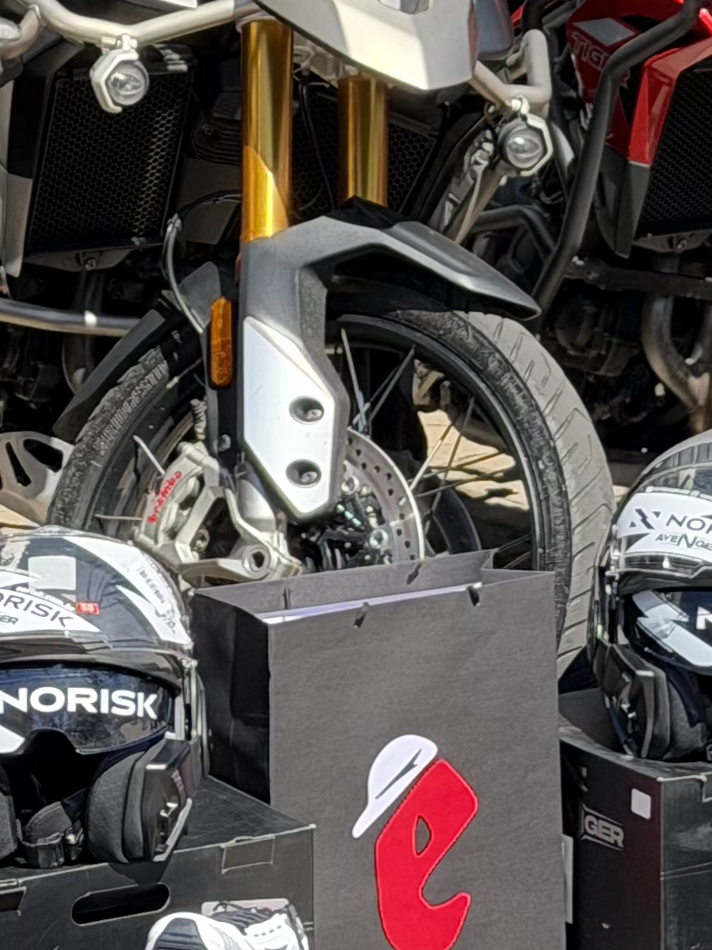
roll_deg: +2.2
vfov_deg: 10.9
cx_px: 212
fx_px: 4883
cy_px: -260
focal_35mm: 178
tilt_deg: -4.8
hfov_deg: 8.3
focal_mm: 6.76
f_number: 1.78
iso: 100
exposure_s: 1/1513
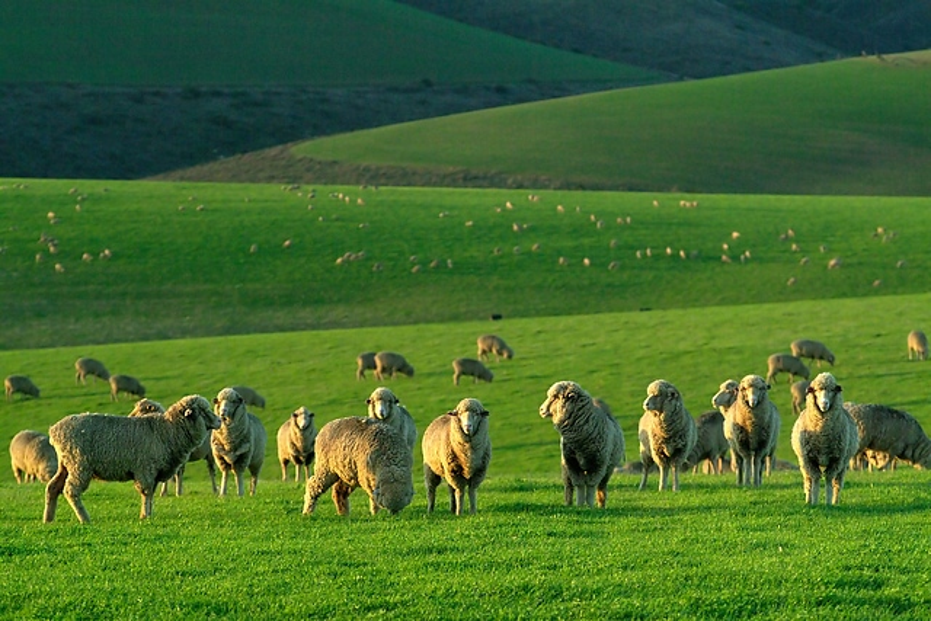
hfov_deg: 9.5
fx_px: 5626
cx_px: 466
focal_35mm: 218
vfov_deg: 6.3
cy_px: 310
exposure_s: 1/750
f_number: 5.6
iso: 800
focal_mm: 145
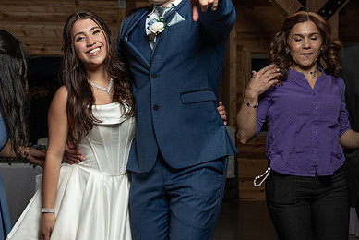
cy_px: 119
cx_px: 134
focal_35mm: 75
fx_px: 748
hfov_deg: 26.9
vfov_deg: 18.2
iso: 400
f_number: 4
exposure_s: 1/200
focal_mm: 35
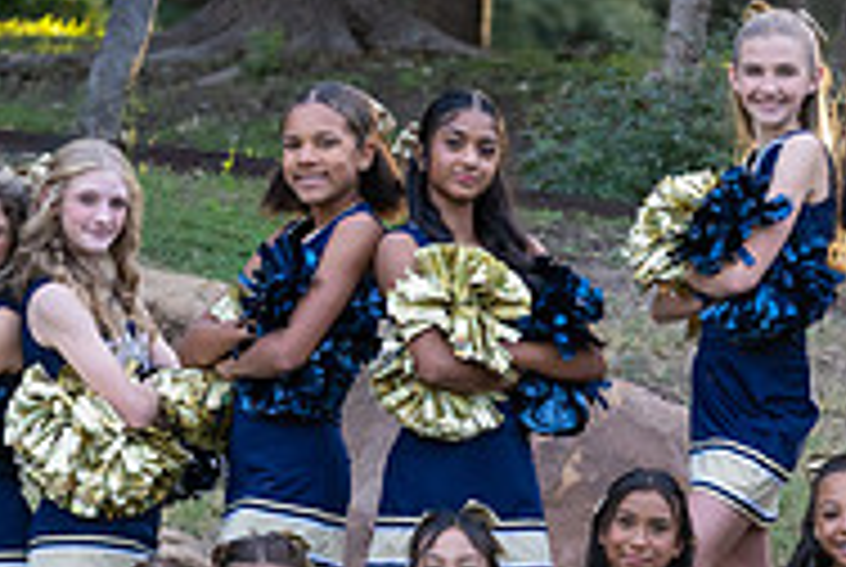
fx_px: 8991
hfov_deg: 5.4
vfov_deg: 3.6
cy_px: 578
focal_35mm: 382
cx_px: 464
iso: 800
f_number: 4
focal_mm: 124
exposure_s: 1/320
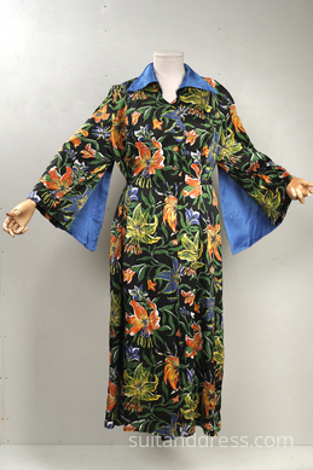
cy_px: 235
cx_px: 156
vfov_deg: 41.1
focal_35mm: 48
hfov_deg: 28.1
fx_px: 627
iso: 400
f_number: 4.5
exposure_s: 1/80
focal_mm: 32
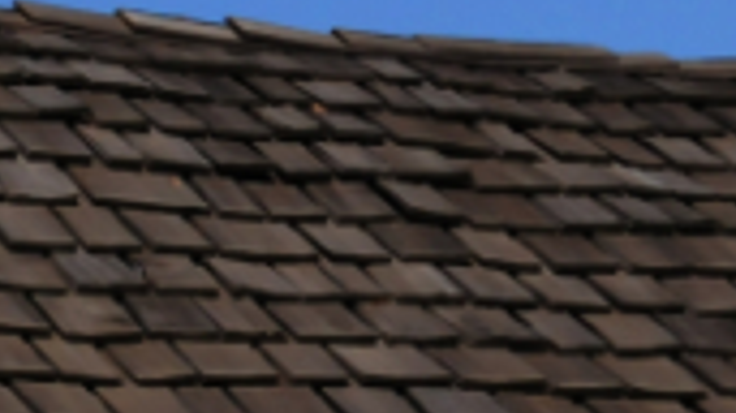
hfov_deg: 6.7
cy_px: 977
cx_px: 624
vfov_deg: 3.7
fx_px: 6282
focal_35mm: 322
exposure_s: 1/2000
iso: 800
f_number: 8
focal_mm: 35
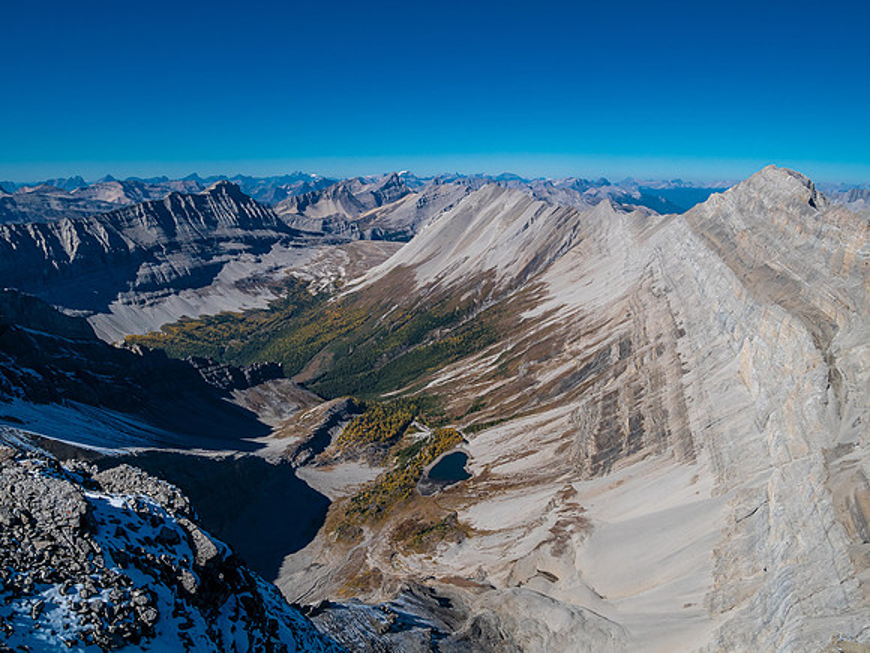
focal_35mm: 25
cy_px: 326
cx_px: 435
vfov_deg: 55.3
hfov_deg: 69.9
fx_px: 623
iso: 200
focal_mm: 12
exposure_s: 1/640
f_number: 8
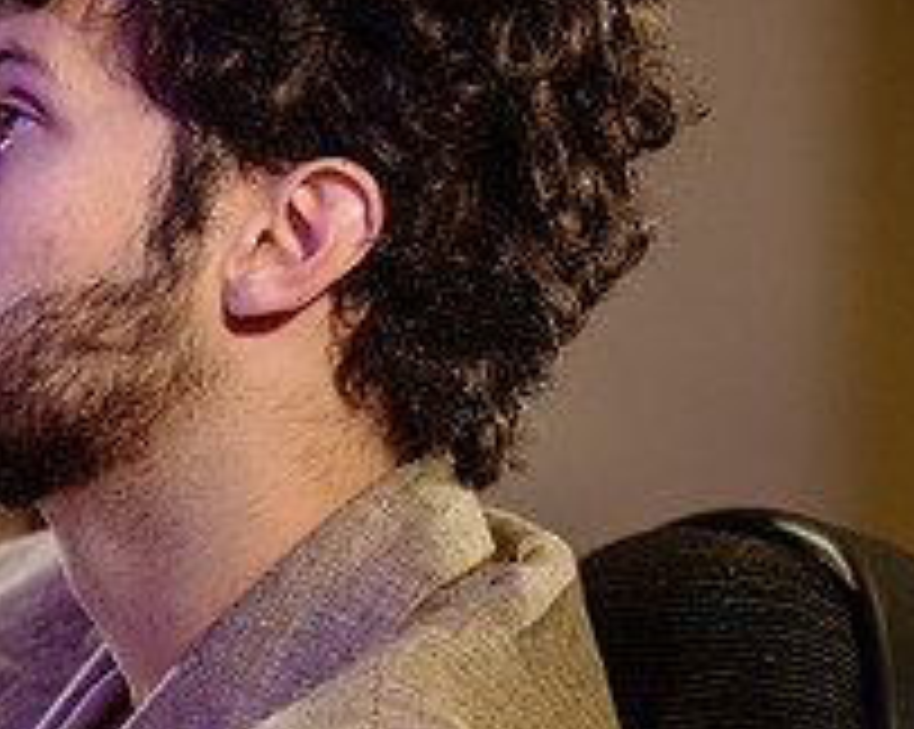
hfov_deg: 3.2
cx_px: -178
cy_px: 659
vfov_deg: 2.6
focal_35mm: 596
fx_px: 16107
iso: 1600
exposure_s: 1/80
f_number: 2.8
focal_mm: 200
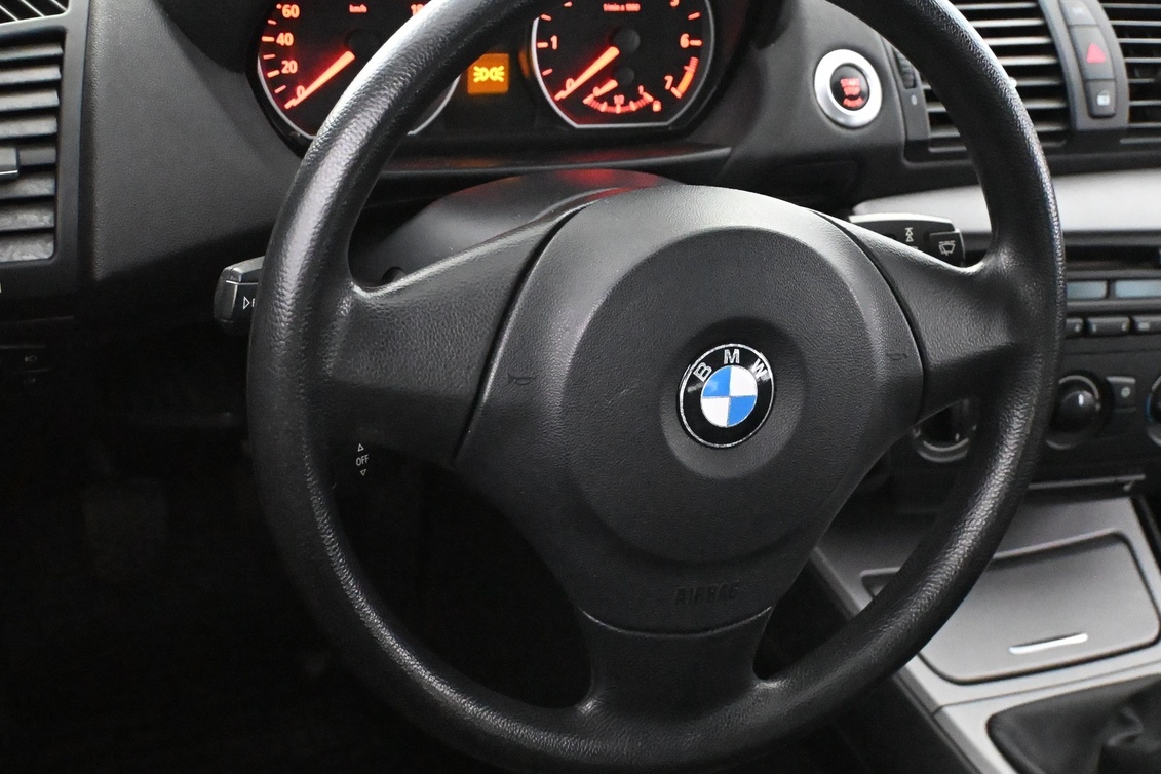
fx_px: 1732
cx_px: 636
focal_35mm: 54
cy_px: 375
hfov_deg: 37.0
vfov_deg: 25.2
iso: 12800
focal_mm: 25
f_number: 4.2
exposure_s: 1/60
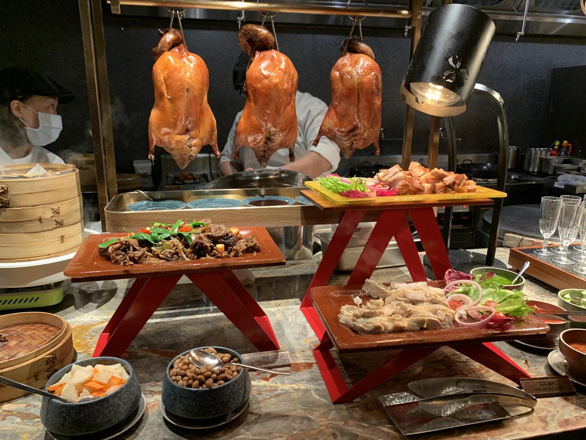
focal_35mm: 26
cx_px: 293
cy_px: 220
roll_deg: -0.6
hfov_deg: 67.3
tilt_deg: -15.5
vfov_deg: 53.1
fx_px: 440
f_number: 1.8
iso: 200
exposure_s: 1/60
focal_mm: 4.25
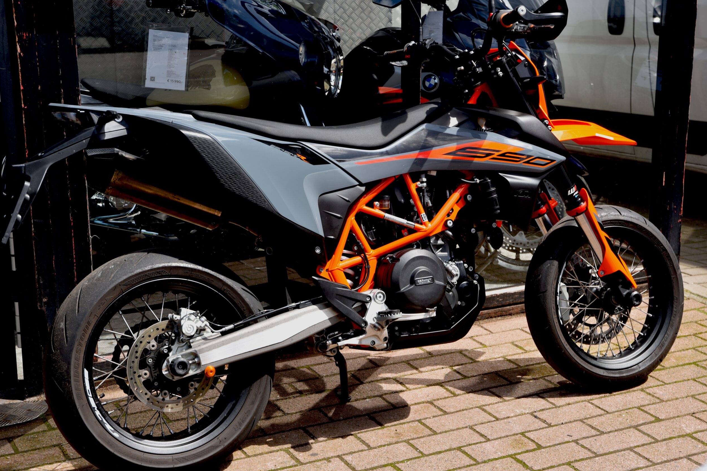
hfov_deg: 32.9
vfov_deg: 22.3
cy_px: 235
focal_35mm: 61
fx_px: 1198
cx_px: 356
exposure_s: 1/160
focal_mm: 60
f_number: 6.3
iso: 100
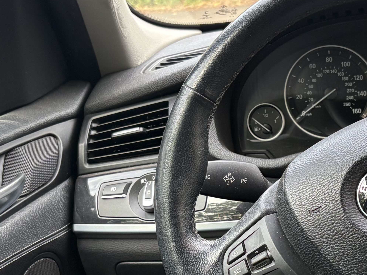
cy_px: 220
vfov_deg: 19.4
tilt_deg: -18.5
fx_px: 795
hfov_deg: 25.5
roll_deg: +5.8
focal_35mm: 75
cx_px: 295
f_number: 1.6
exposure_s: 1/77
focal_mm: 5.96
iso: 125
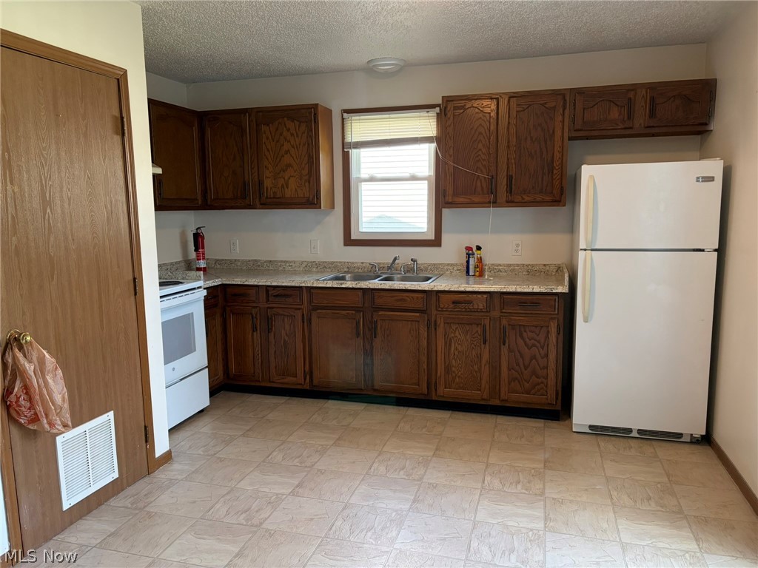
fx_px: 569
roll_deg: +1.0
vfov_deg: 53.1
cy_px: 284
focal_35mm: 26
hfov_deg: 67.3
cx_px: 379
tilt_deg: -7.2
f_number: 1.6
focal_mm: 5.96
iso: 200
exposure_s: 1/120
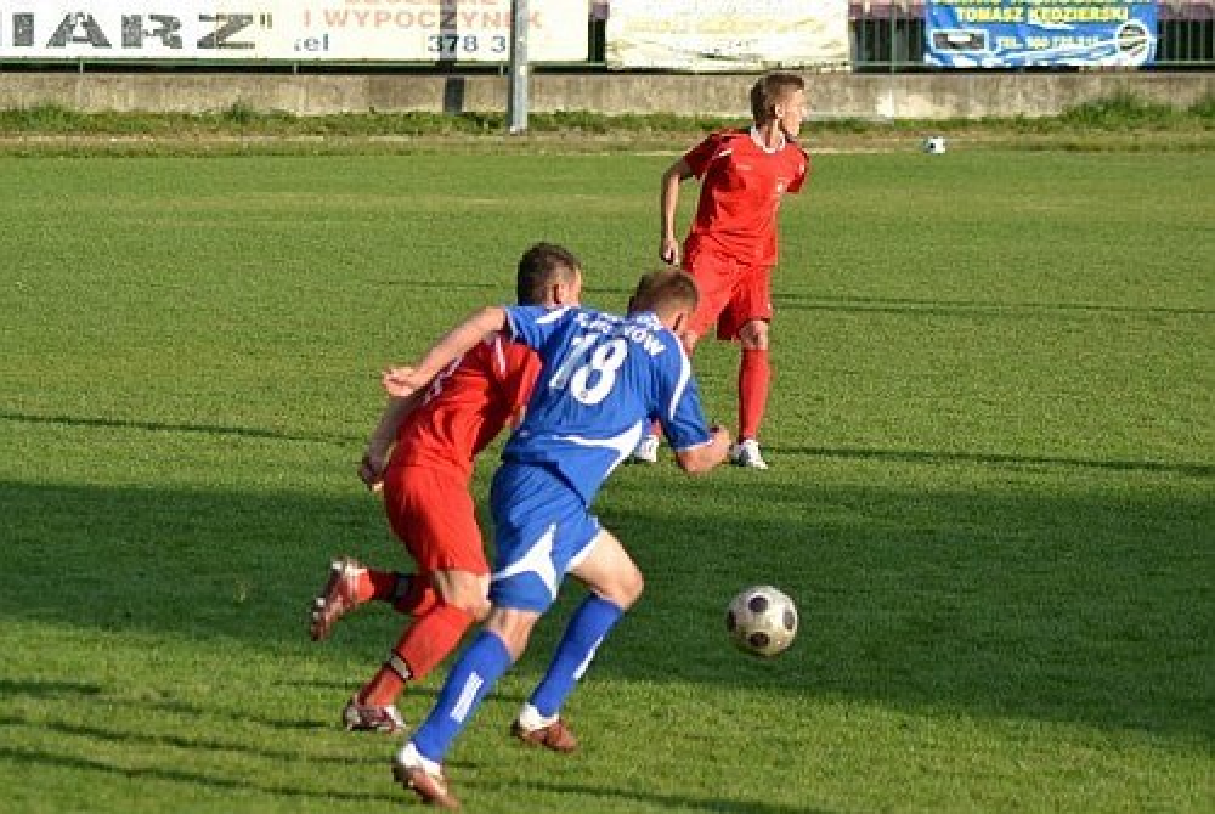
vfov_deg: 6.6
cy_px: 407
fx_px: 7098
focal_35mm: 210
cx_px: 608
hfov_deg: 9.8
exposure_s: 1/1250
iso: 400
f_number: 5.6
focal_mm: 140
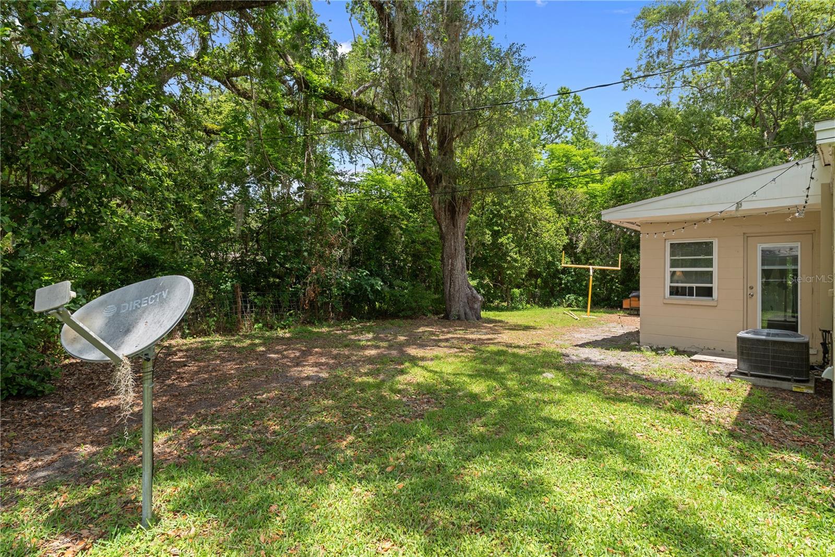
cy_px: 278
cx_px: 418
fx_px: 417
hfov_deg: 90.0
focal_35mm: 18
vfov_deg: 67.4
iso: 250
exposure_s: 1/50
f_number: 8
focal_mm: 12
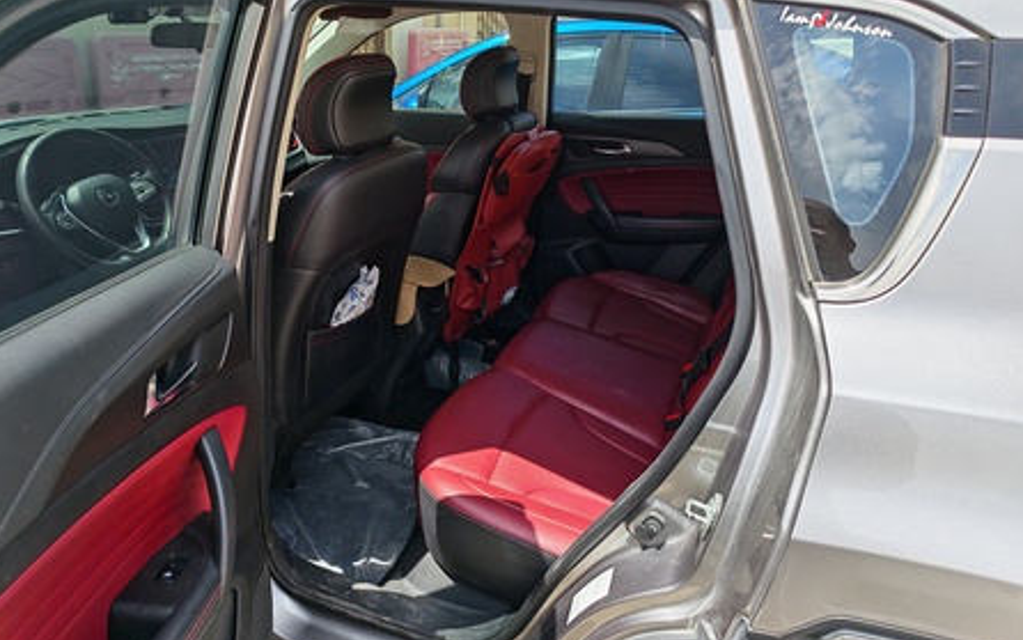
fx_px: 697
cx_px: 506
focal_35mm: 25
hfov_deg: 72.5
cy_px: 276
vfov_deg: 49.2
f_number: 1.6
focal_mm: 5.4
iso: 50
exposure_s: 1/1600
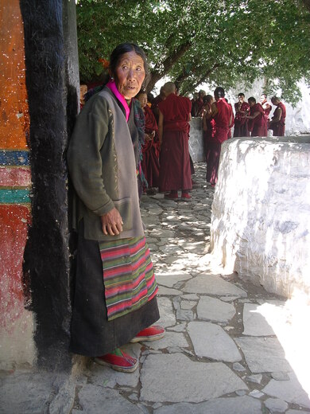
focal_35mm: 45
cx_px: 155
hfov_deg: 32.2
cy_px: 207
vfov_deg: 42.1
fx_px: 537
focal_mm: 9.3
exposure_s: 1/65
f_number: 3
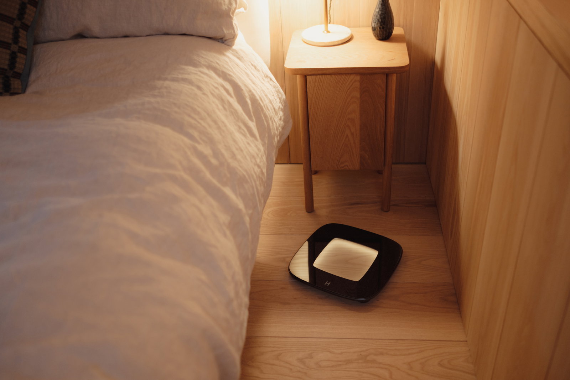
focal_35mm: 35
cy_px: 190
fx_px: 554
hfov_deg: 54.4
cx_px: 285
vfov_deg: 37.9
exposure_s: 1/250
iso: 320
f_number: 1.4
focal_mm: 23
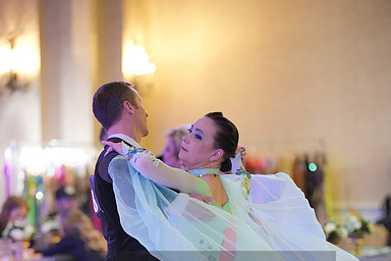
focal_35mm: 151
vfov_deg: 9.0
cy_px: 285
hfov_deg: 13.6
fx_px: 1640
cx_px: 196
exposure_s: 1/500
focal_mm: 100
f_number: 2
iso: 6400
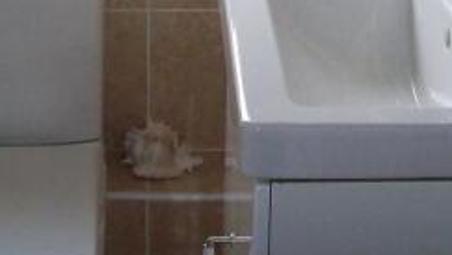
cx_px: 209
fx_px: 1127
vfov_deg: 12.3
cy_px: -116
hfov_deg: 22.7
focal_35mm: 94
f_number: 2.7
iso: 200
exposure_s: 1/64
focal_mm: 6
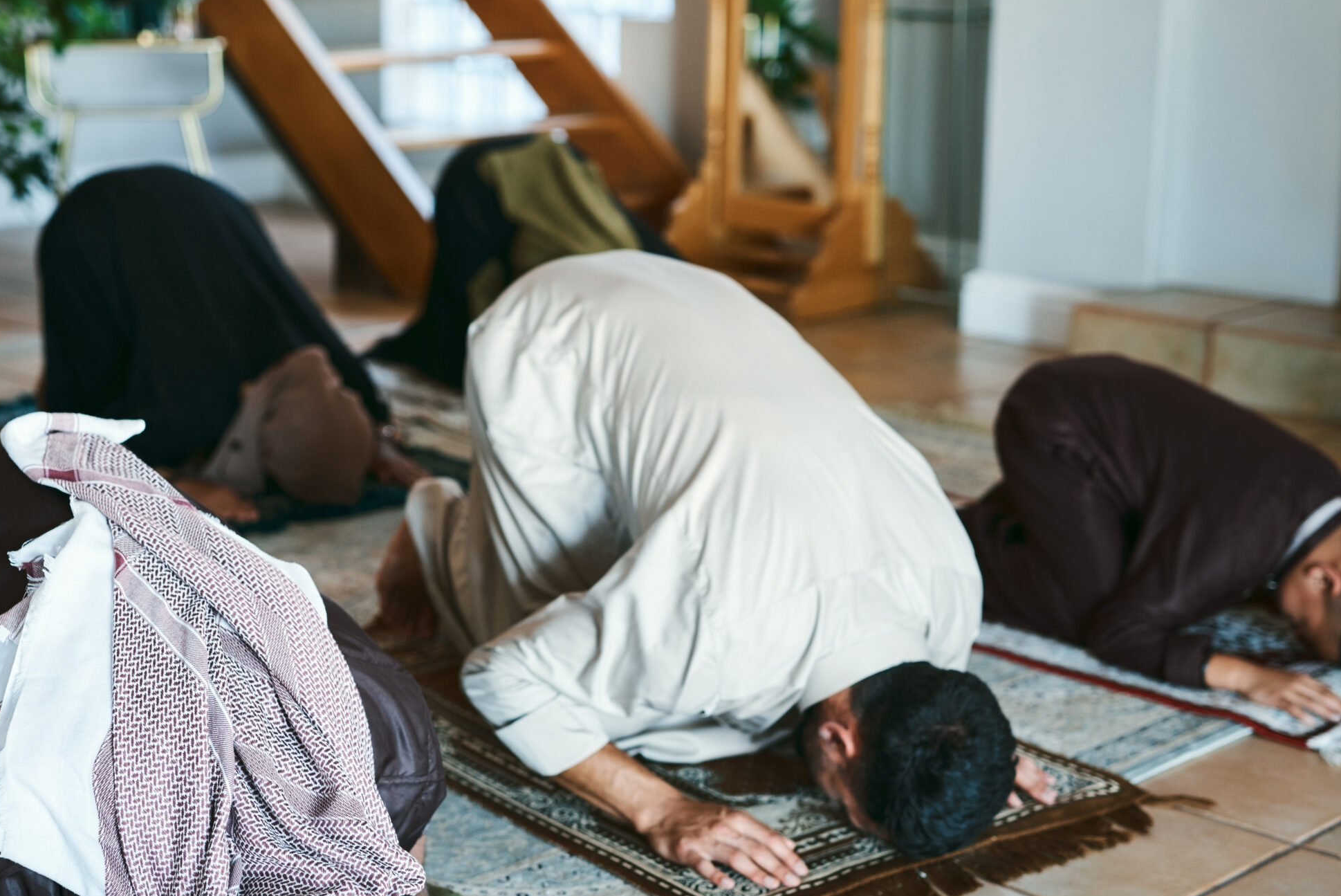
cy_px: 551
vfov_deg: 20.6
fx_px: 2460
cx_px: 538
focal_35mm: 66
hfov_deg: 30.4
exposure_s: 1/60
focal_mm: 50
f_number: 2.2
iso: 160
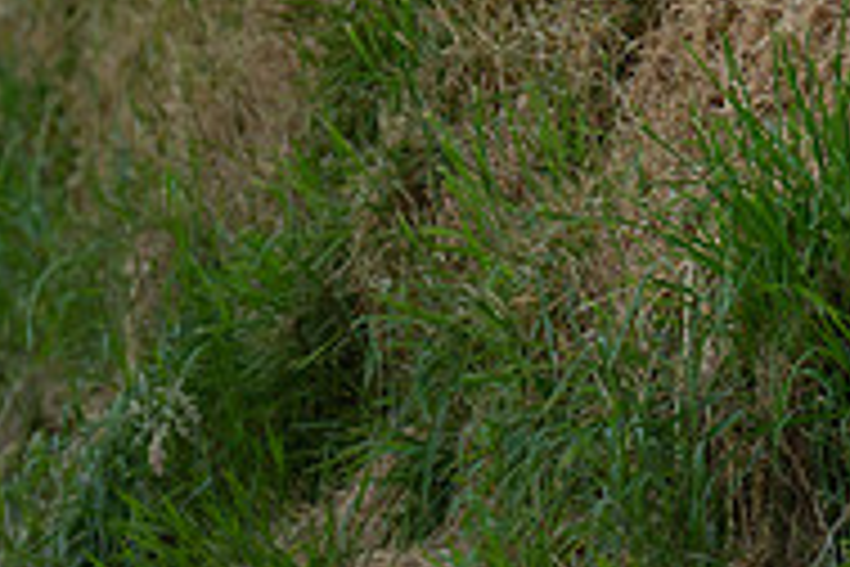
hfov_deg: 2.1
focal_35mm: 975
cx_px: -425
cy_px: -37
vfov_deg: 1.4
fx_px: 23019
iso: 400
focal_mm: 200
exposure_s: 1/1000
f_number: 3.5
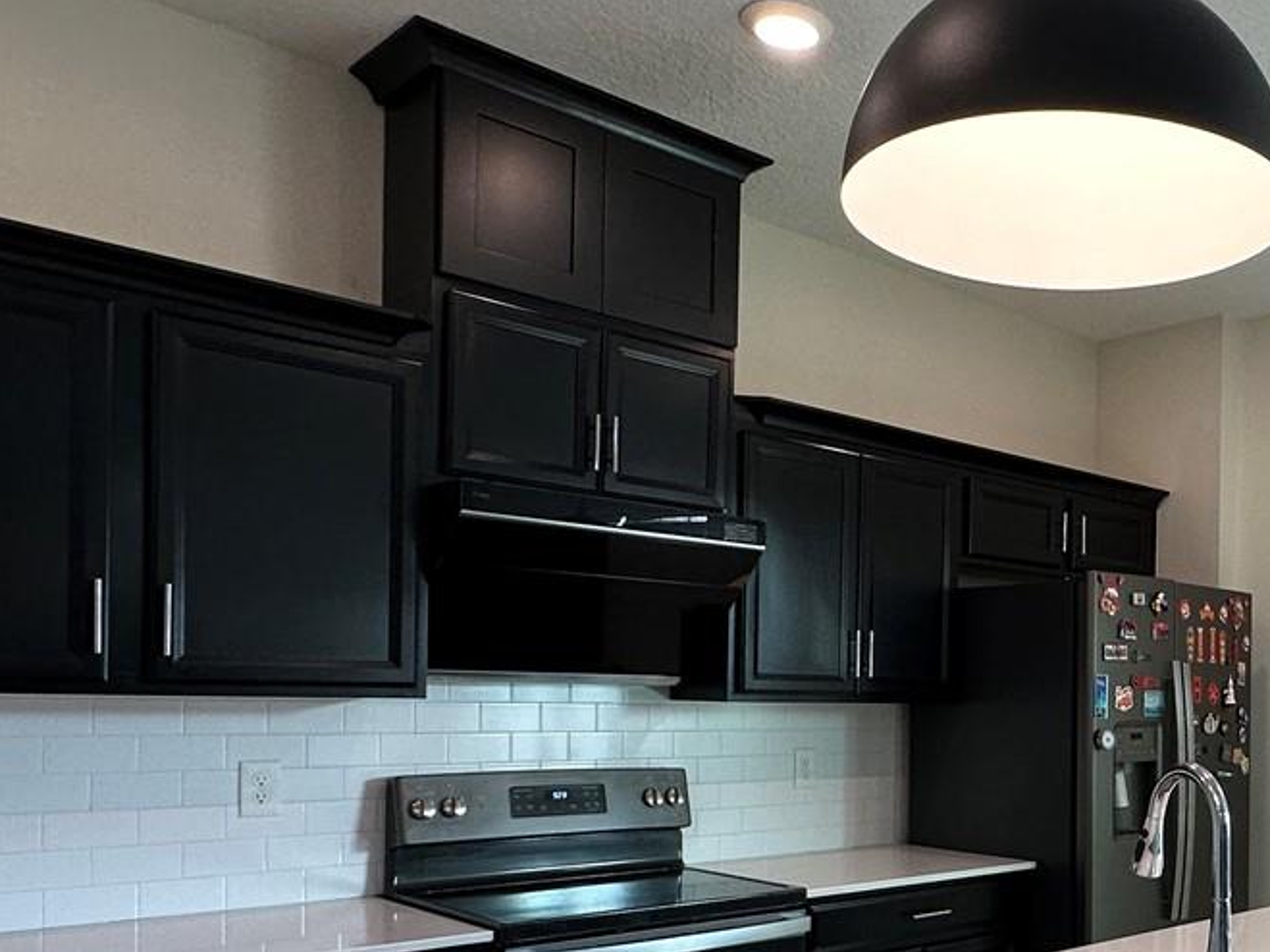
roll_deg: -0.6
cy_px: 723
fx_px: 1247
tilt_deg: -0.5
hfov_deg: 49.1
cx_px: 1106
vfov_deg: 40.5
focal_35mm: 34
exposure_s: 1/120
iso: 160
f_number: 2.2
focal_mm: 2.22
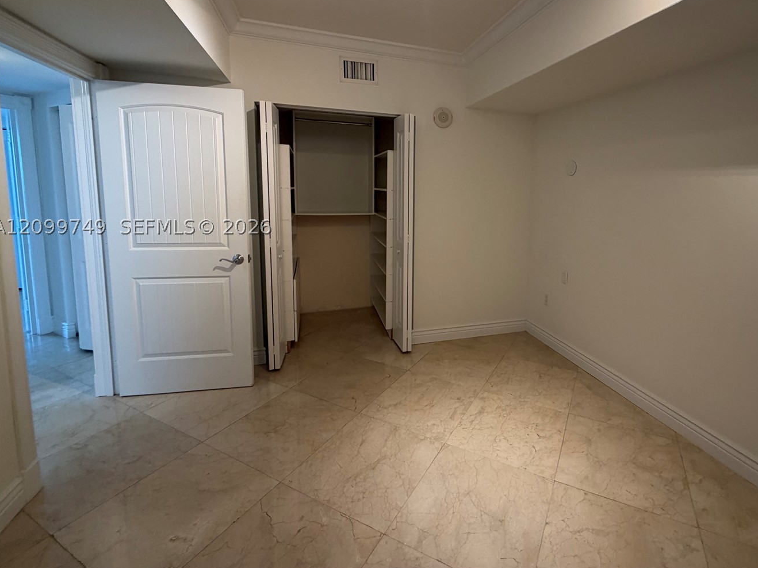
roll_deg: -1.1
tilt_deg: -5.9
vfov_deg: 73.9
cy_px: 227
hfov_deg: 90.1
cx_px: 447
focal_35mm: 17
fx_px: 372
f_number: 2.2
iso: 200
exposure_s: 1/60
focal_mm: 2.22
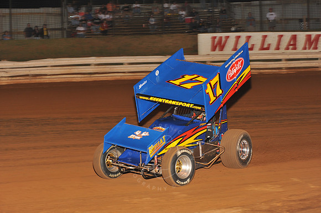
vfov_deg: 17.0
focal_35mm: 80
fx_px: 713
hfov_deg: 25.4
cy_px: 106
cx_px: 160
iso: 800
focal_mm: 80
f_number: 6.3
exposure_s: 1/250
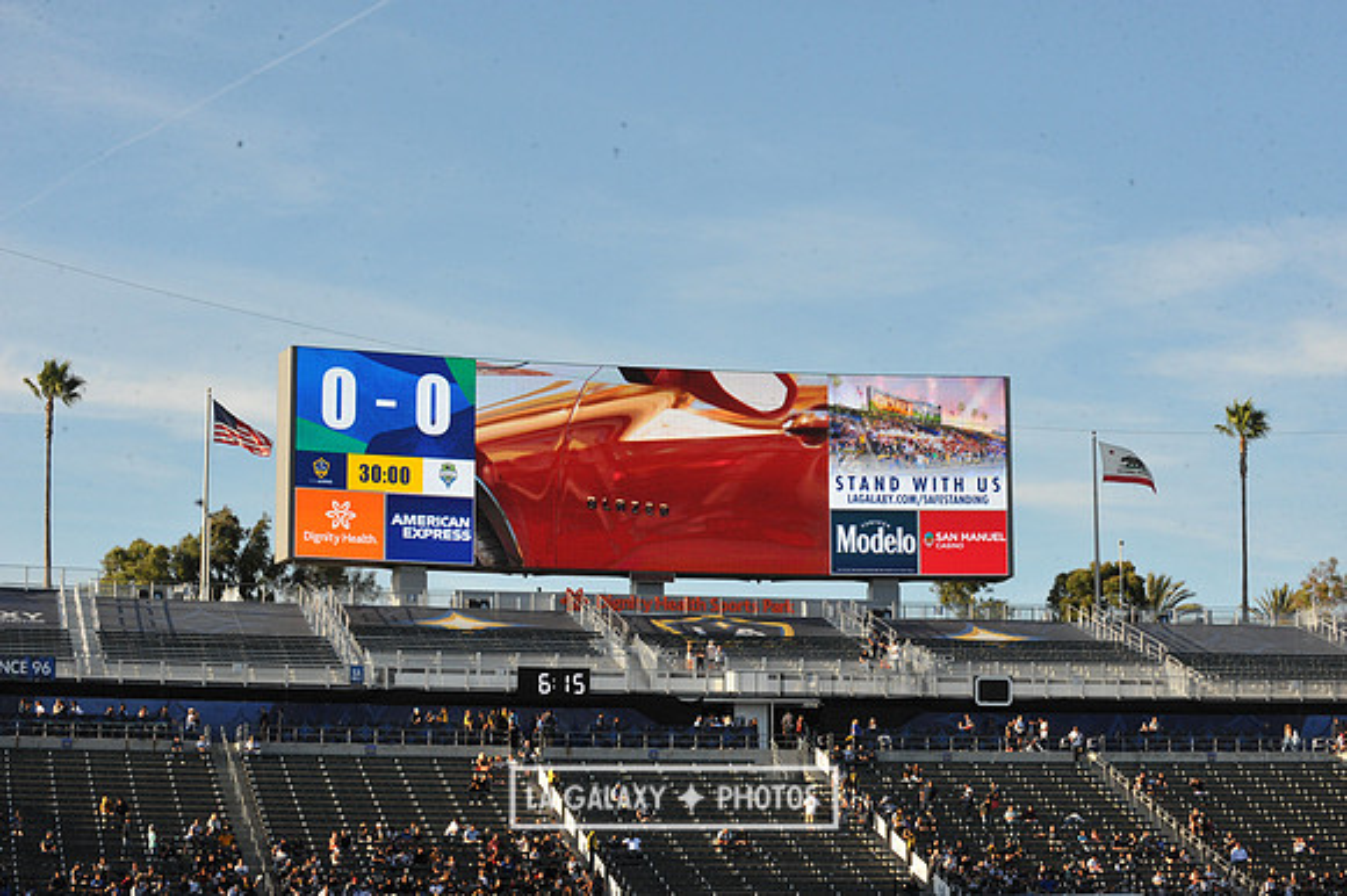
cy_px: 448
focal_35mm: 80
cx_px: 674
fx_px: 2992
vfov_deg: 17.0
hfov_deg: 25.4
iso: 1600
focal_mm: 80
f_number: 14
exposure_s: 1/800
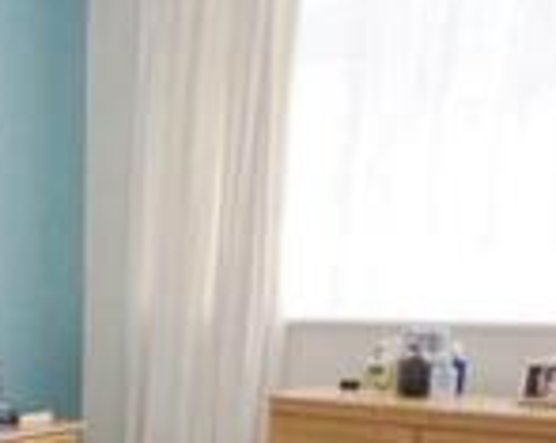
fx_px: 1035
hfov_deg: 26.6
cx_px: -117
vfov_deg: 22.4
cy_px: 517
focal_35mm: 63
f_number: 4
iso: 2000
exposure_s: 1/160
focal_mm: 10
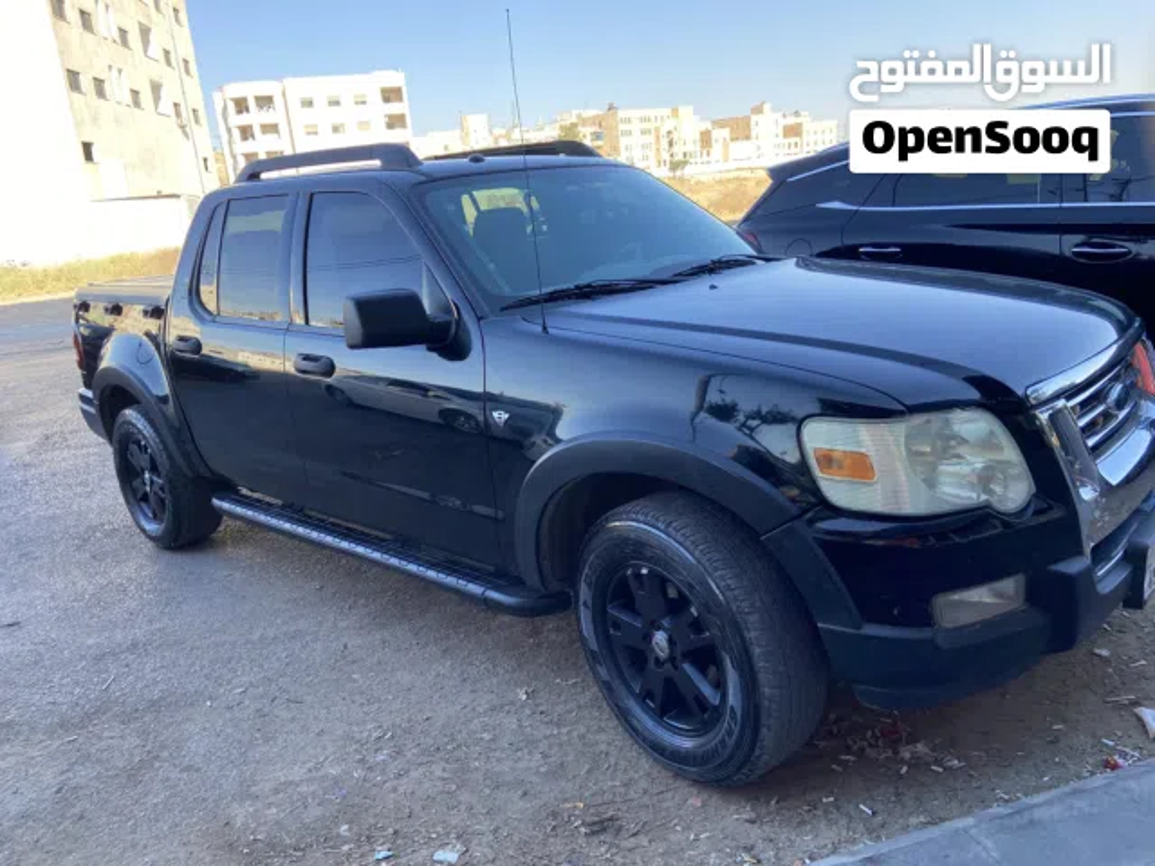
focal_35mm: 26
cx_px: 578
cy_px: 433
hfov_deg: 67.3
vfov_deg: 53.1
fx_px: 868
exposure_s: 1/421
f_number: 1.8
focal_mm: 4.25
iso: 32
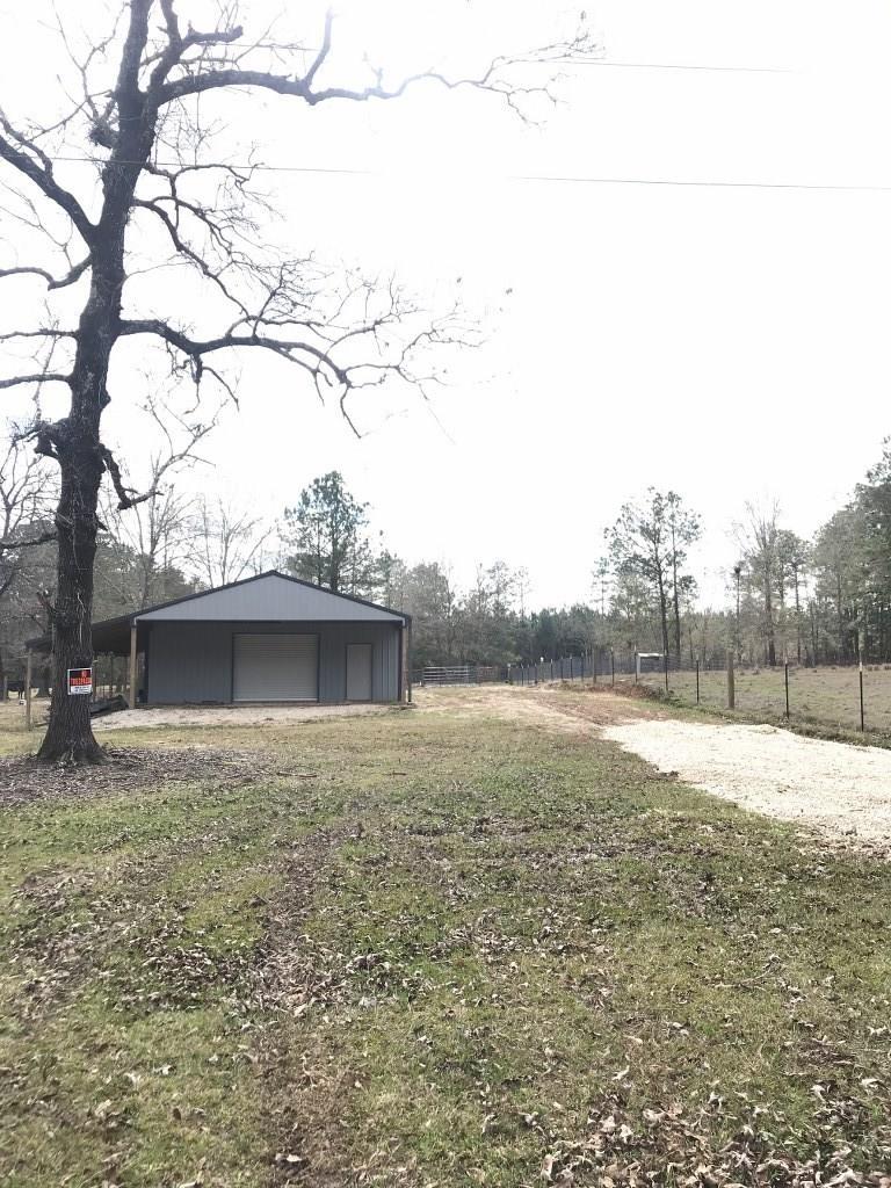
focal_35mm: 28
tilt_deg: +4.4
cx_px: 446
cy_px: 594
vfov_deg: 63.4
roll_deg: -1.0
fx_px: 961
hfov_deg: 49.7
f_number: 1.8
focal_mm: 3.99
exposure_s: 1/894
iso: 20
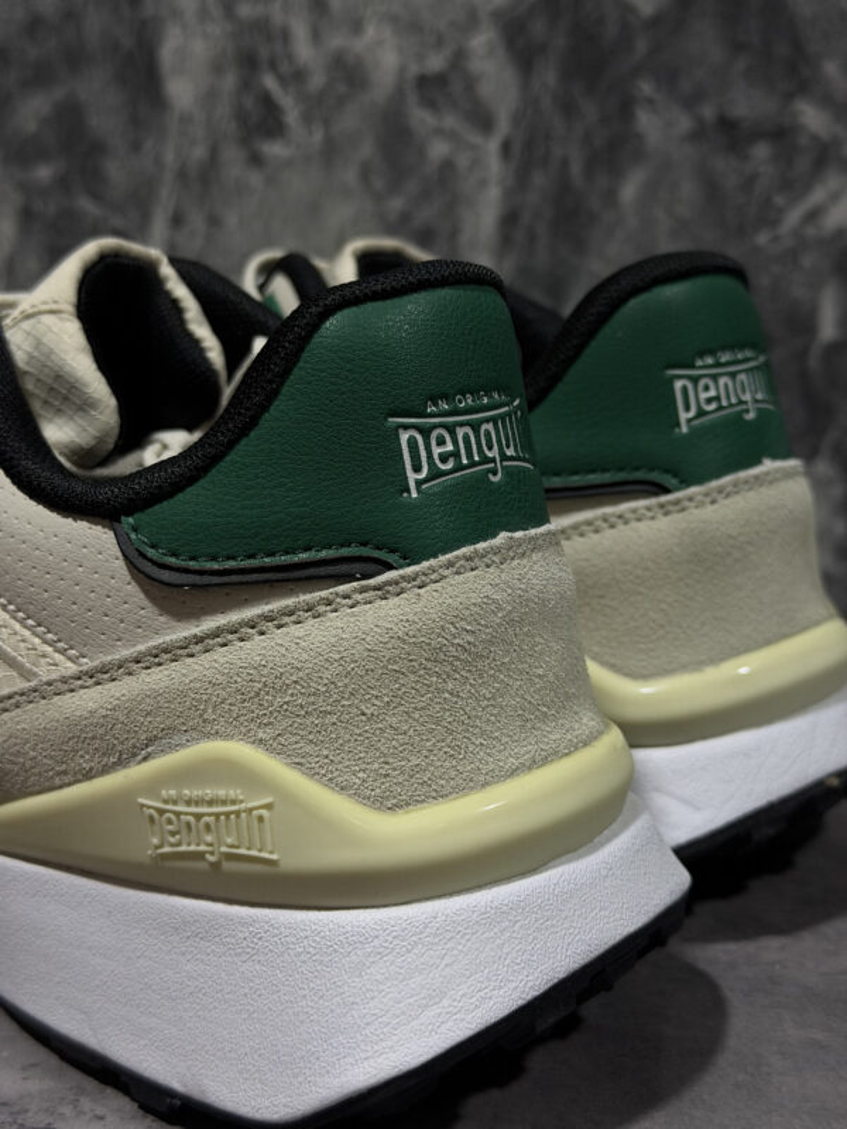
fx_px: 1566
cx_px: 424
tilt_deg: -12.6
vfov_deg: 39.7
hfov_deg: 30.3
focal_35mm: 48
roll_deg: -0.4
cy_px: 564
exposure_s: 1/60
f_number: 1.78
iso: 250
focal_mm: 6.76
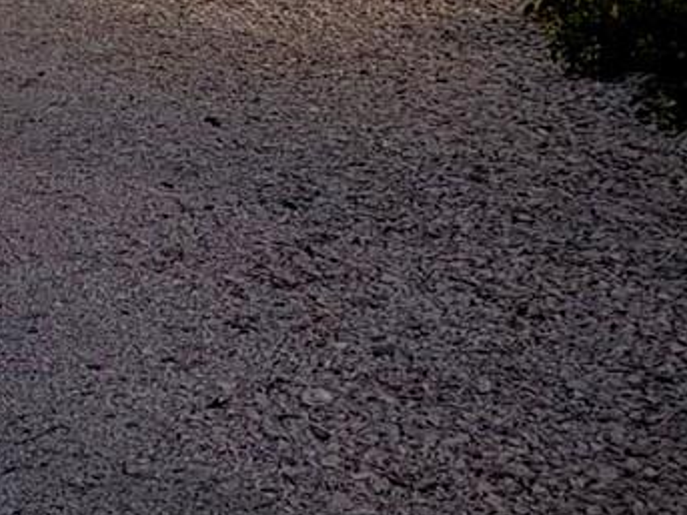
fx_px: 2222
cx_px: -493
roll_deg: +1.8
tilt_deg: +1.1
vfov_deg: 11.7
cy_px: -565
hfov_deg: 15.5
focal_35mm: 112
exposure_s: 1/9
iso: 2000
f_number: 1.78
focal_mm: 6.76
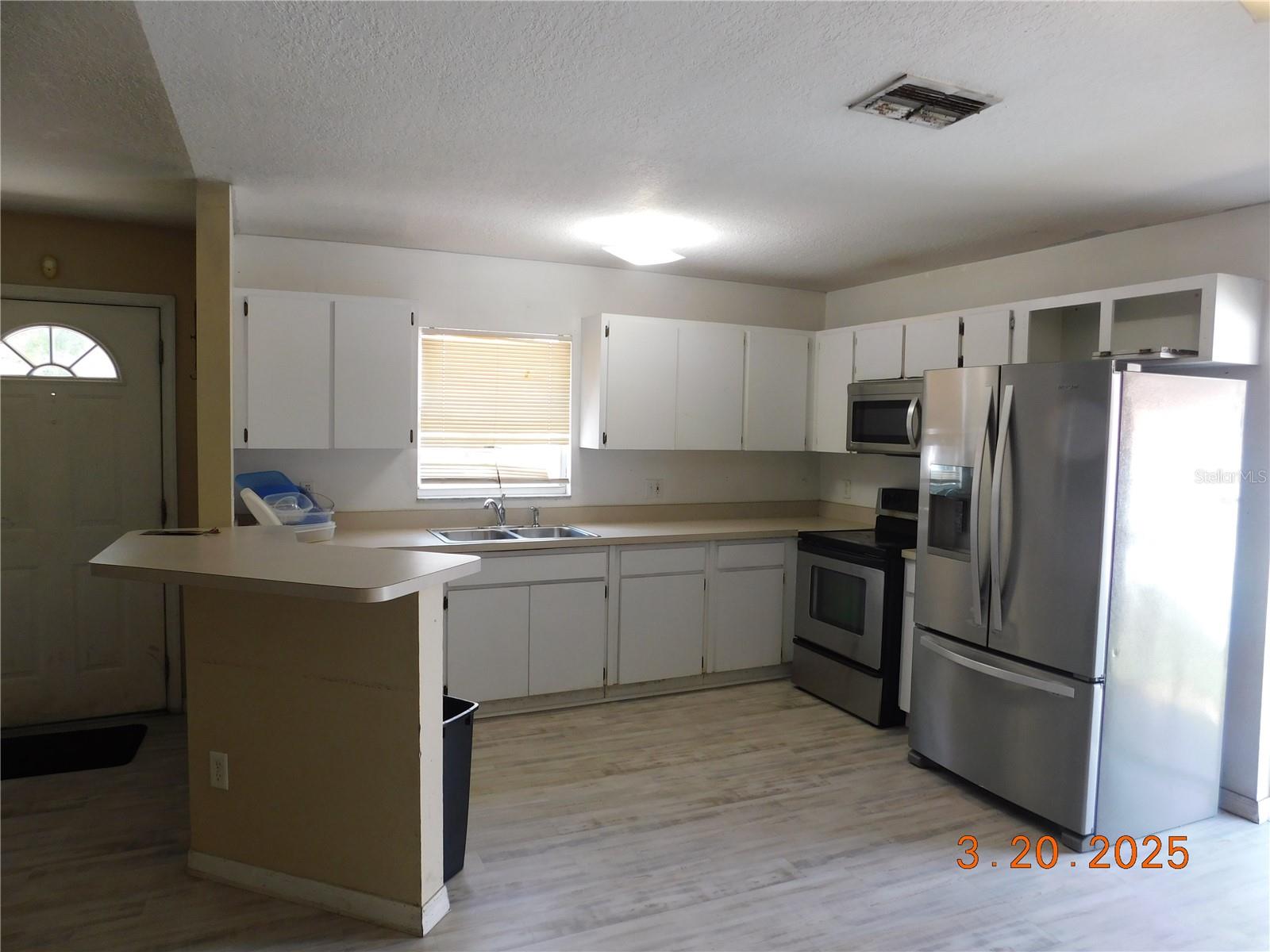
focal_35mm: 23
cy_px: 476
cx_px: 635
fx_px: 844
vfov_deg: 58.9
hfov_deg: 73.9
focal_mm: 4
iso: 125
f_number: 3
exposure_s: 1/40
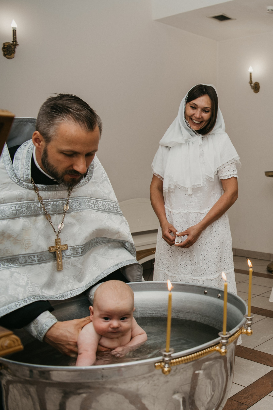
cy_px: 210
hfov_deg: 30.2
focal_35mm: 40
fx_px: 455
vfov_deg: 48.5
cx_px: 295
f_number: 4
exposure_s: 1/160
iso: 125
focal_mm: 26
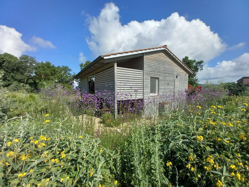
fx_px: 94
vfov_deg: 89.9
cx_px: 124
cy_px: 94
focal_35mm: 13
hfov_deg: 106.2
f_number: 2.2
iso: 50
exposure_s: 1/1174
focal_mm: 1.13
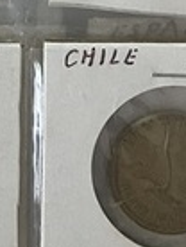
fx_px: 1250
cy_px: -401
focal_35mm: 175
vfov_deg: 9.6
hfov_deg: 8.0
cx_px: -229
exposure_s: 1/60
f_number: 1.8
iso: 80
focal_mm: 3.99
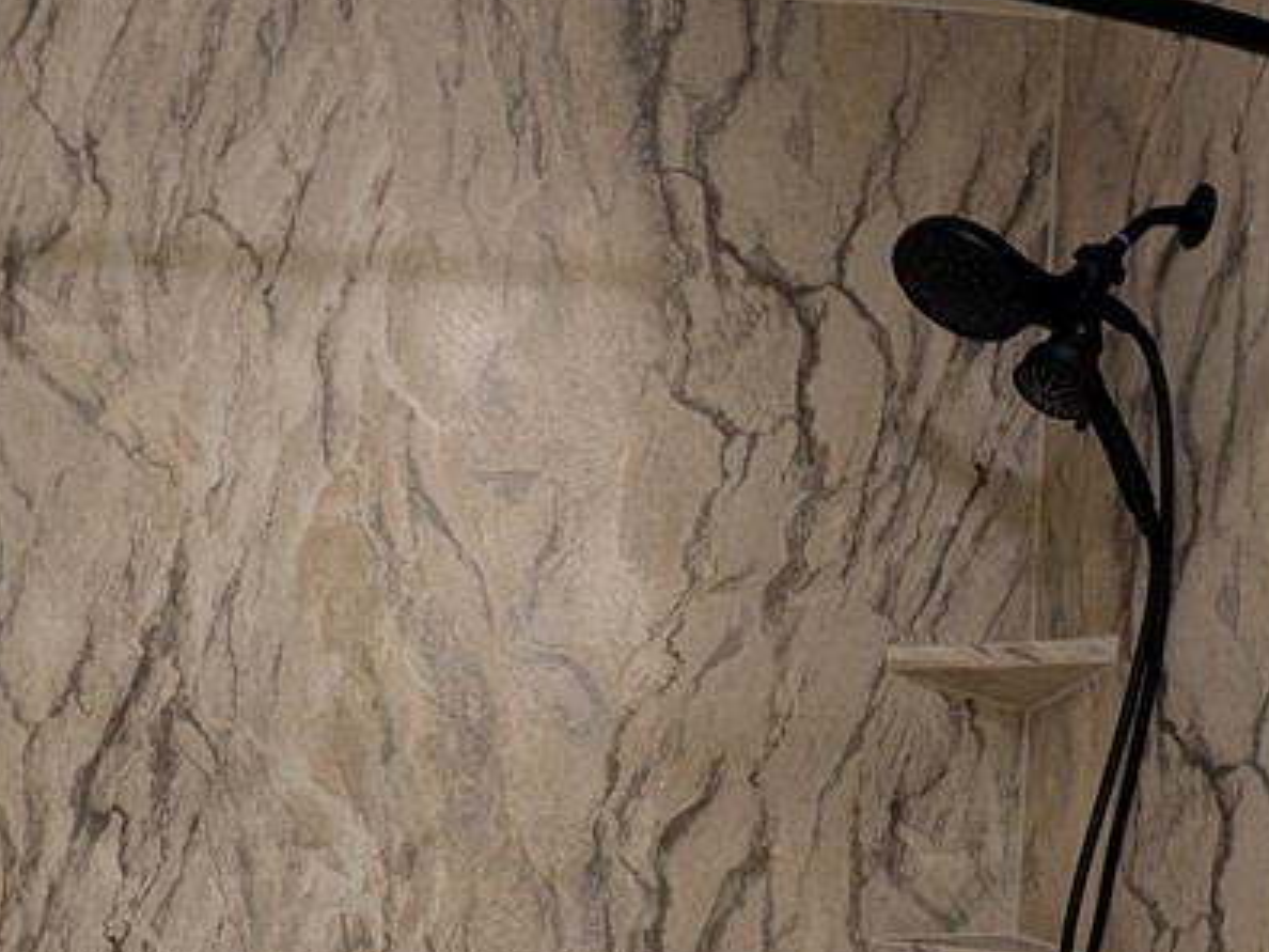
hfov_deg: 58.1
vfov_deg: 41.1
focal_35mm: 31
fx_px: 1136
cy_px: 893
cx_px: 540
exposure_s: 1/40
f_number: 1.7
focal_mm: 2.02
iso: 201
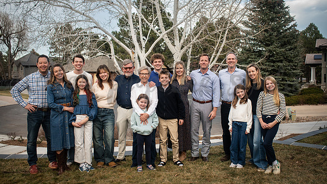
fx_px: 269
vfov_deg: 37.7
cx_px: 165
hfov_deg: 62.6
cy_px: 77
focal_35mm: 31
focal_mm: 28
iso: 640
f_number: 6.3
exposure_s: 1/250
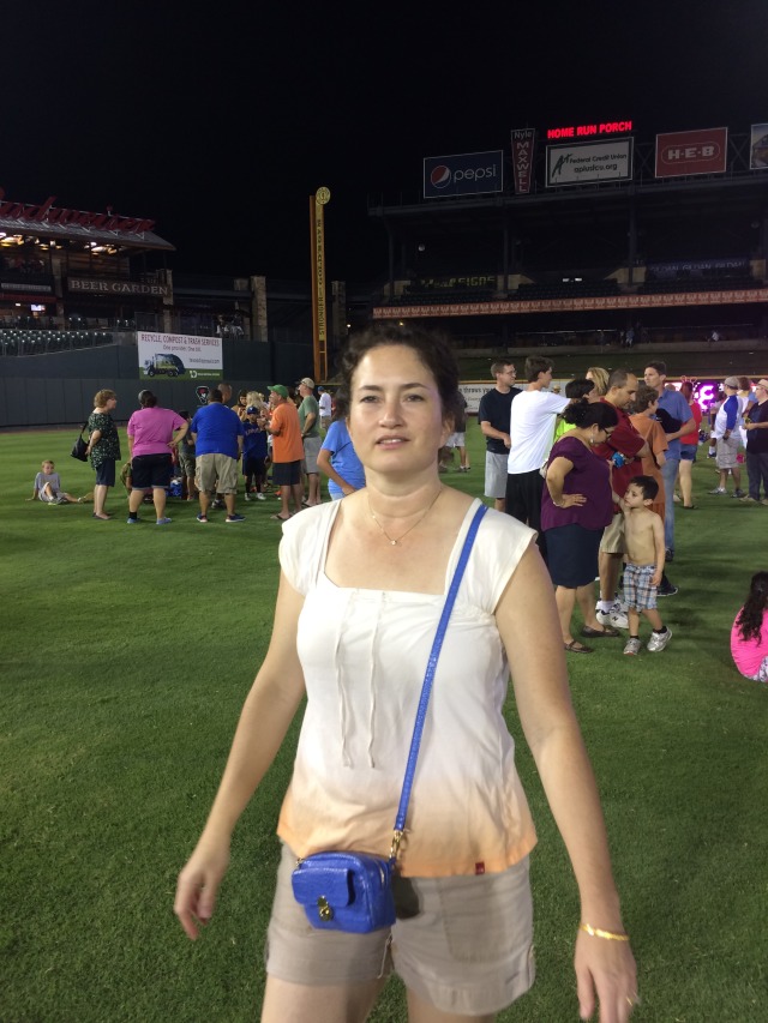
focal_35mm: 29
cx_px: 384
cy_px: 512
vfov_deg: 61.7
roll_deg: +1.8
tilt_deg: -9.3
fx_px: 858
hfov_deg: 48.2
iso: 40
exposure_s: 1/30
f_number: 2.2
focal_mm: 4.15
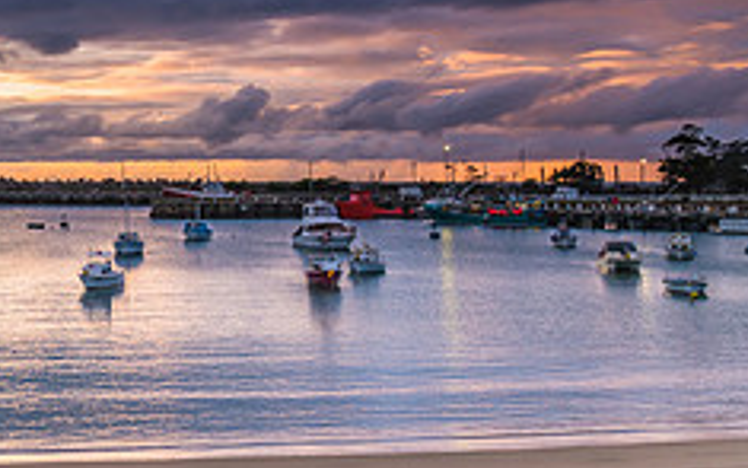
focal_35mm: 61
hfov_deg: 29.9
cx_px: -86
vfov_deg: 21.2
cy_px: 135
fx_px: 1244
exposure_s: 1/10
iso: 200
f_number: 8
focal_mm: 24
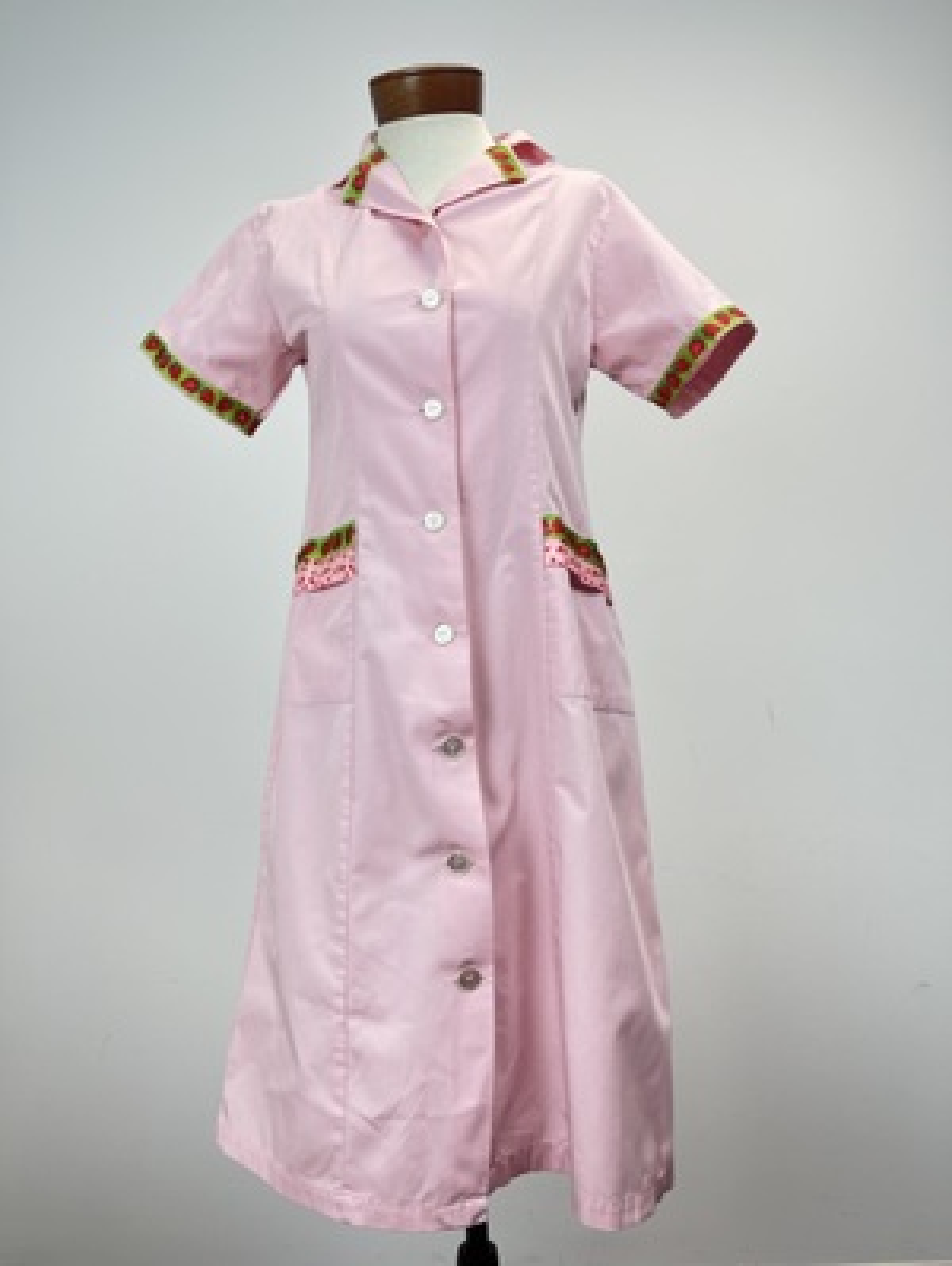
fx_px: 952
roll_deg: +1.4
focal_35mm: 26
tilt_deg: +1.8
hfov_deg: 53.1
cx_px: 476
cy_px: 633
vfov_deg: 67.3
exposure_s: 1/120
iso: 50
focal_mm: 5.1
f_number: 1.6
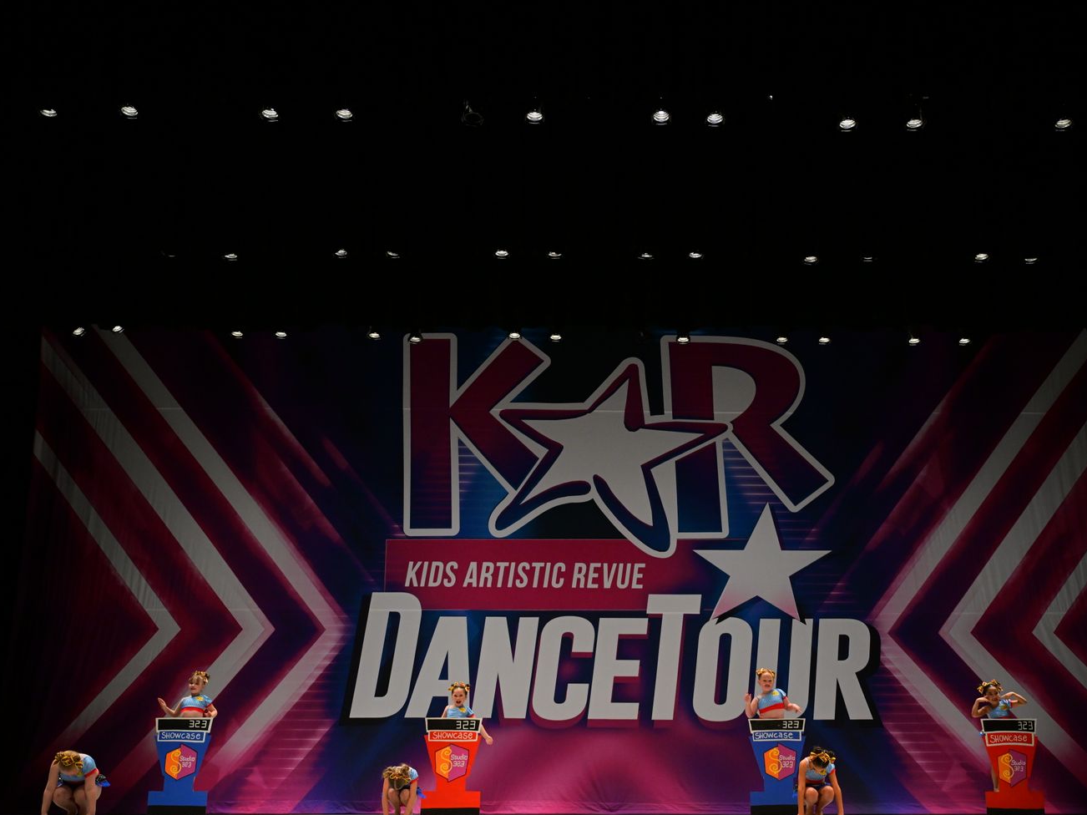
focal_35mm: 41
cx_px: 604
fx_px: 1287
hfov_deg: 45.7
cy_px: 416
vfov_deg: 35.1
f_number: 2.8
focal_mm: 37
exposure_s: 1/800
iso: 2500
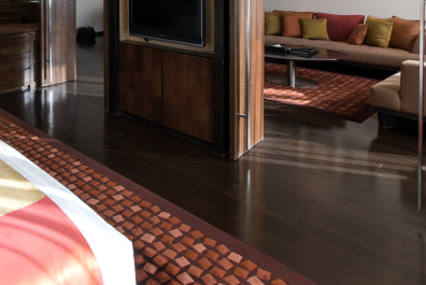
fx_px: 367
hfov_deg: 53.1
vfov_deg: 36.4
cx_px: 45
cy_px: -23
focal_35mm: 31
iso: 100
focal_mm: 12
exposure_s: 1/8
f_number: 8
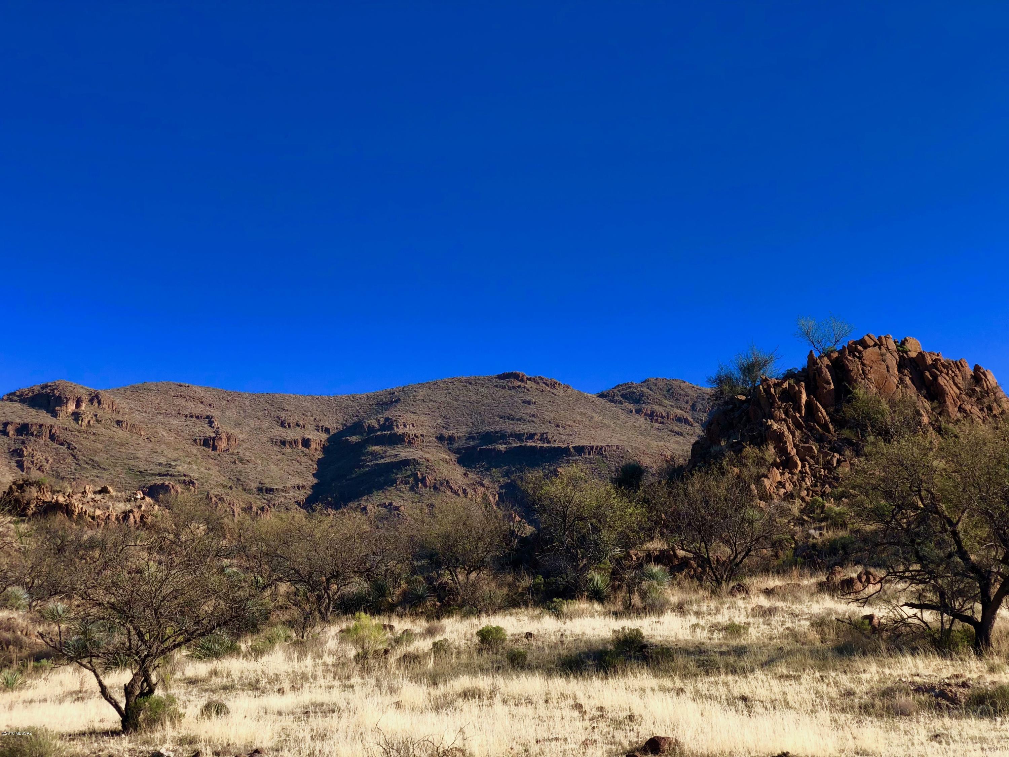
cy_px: 378
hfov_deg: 36.8
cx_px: 504
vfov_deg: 28.0
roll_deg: -1.3
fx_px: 1516
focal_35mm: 52
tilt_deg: +13.2
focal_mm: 6
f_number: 2.4
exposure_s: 1/571
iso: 16
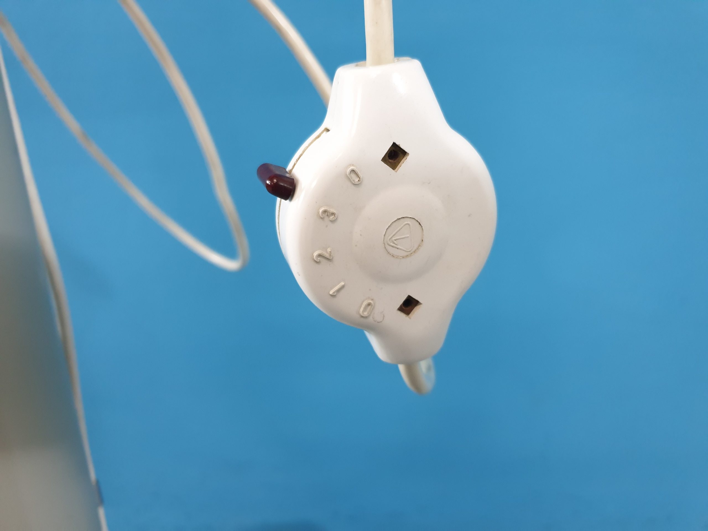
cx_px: 354
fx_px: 532
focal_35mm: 26
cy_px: 266
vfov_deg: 53.1
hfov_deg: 67.3
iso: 320
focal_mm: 4.3
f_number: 1.5
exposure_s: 1/50
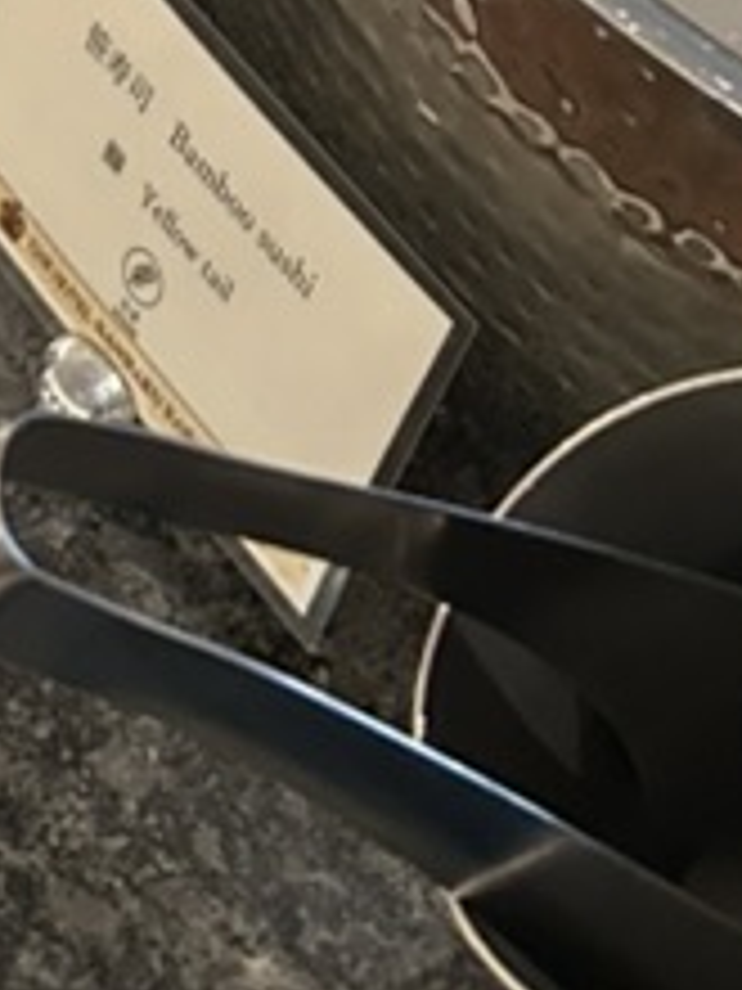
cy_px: -585
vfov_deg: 14.9
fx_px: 3458
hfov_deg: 12.2
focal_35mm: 121
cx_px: 450
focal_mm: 5.7
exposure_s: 1/60
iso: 320
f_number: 1.5
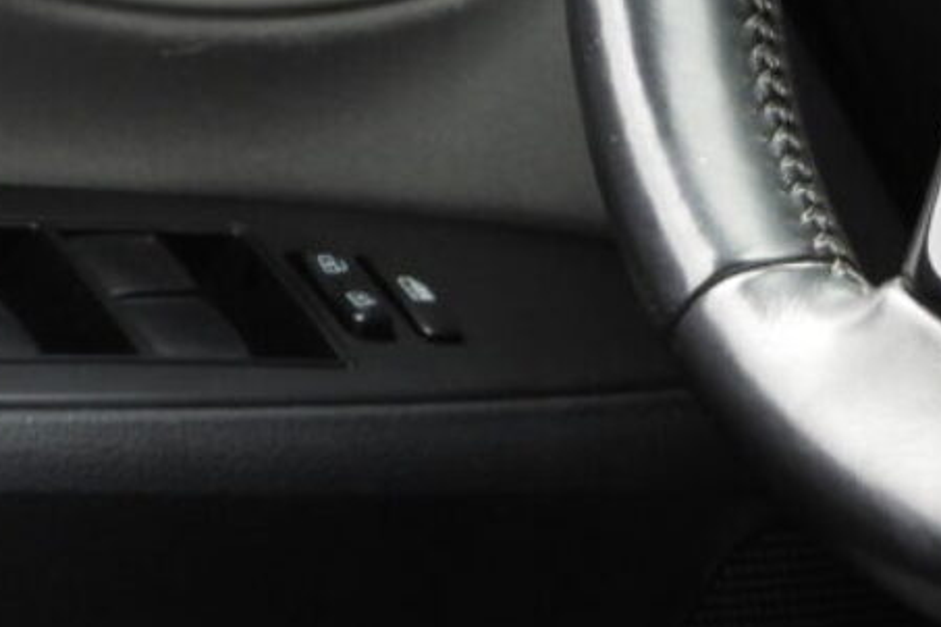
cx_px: 1599
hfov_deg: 6.9
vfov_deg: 4.6
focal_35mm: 294
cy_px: -421
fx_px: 7684
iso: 250
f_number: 3.5
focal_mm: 14.4
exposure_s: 1/60
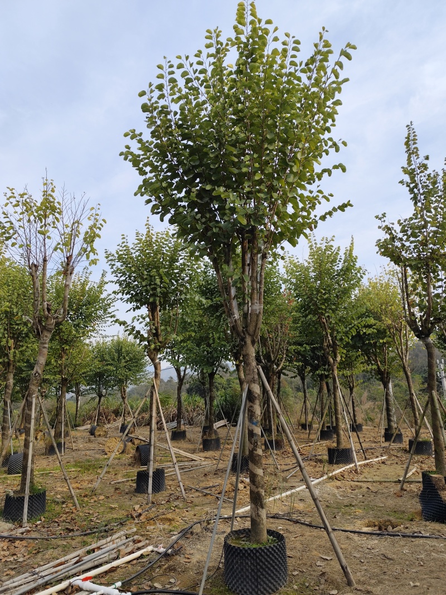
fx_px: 395
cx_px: 223
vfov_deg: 73.9
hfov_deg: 58.9
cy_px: 298
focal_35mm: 23
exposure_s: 1/586
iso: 50
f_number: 1.65
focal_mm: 6.19
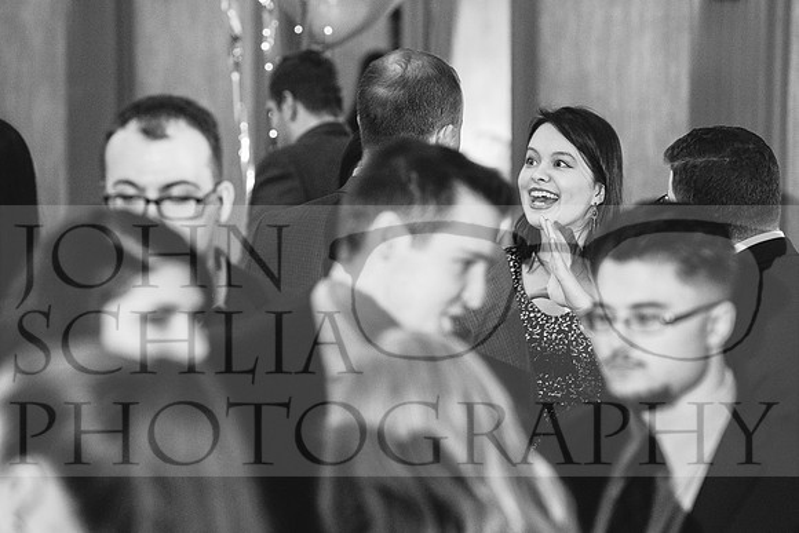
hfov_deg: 10.3
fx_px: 4440
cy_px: 266
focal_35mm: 200
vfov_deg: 6.9
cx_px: 400
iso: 10000
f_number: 5
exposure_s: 1/30
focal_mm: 200
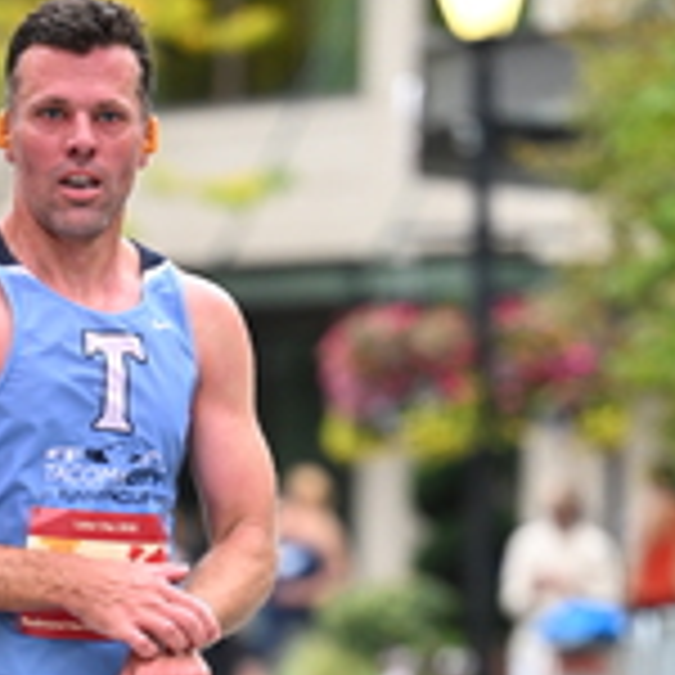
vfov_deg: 4.0
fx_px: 9619
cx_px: 110
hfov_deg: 4.0
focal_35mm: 436
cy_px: 940
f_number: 2.8
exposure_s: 1/800
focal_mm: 140
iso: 1600
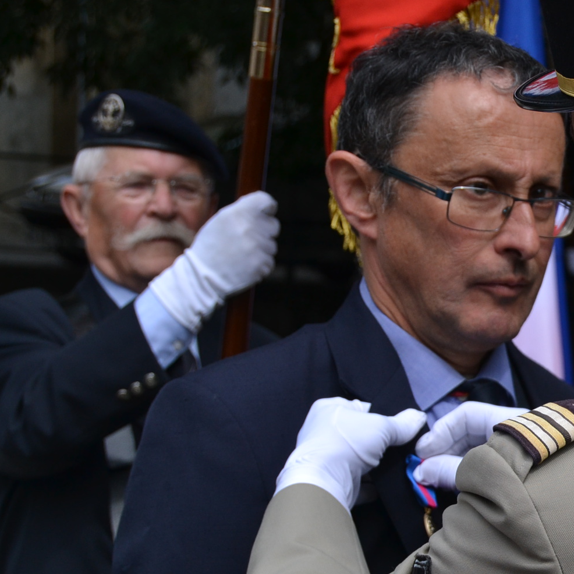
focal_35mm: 143
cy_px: 399
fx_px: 2683
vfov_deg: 12.2
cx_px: 650
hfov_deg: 12.0
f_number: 6.3
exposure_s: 1/1600
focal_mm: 48
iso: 400
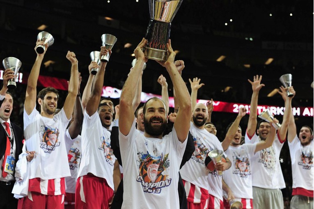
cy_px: 104
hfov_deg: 28.9
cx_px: 157
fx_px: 610
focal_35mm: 70
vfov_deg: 19.4
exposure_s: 1/800
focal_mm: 70
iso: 2500
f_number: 5.6
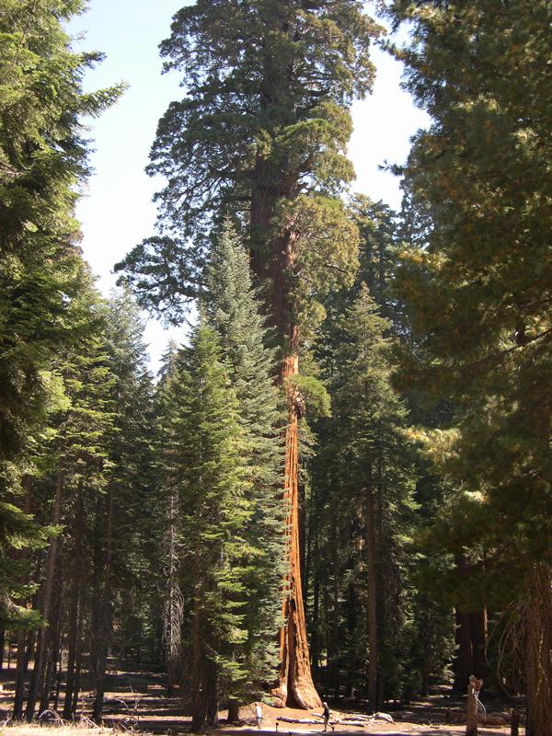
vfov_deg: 49.0
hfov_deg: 37.7
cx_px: 276
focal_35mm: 38
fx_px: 808
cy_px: 368
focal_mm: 8
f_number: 2.8
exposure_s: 1/302
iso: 100
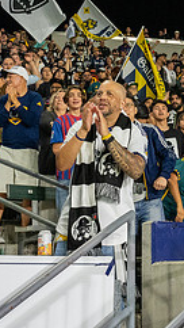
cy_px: 83
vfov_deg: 25.0
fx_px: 729
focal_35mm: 84
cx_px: 180
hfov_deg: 14.2
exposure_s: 1/200
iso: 12800
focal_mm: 33.5
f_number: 8
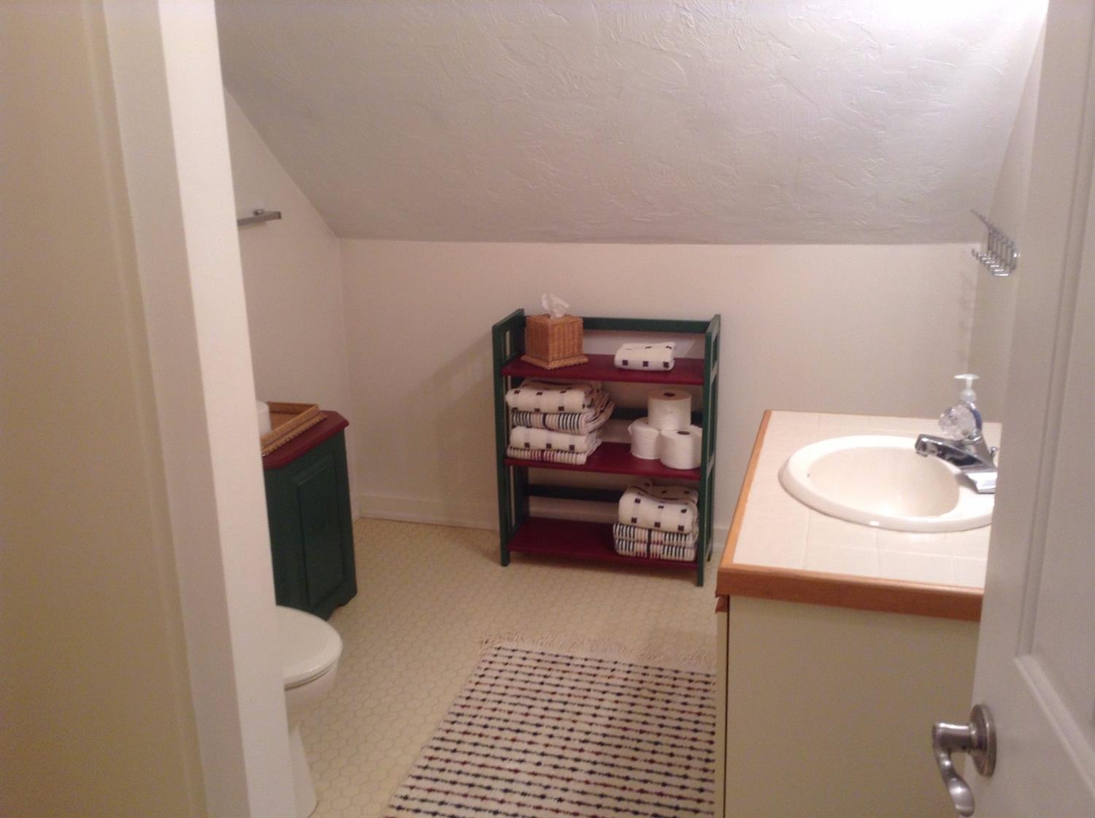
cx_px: 548
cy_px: 409
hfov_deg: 55.4
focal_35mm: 33
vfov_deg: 42.8
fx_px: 1042
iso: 40
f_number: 2.4
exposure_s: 1/25
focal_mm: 3.3
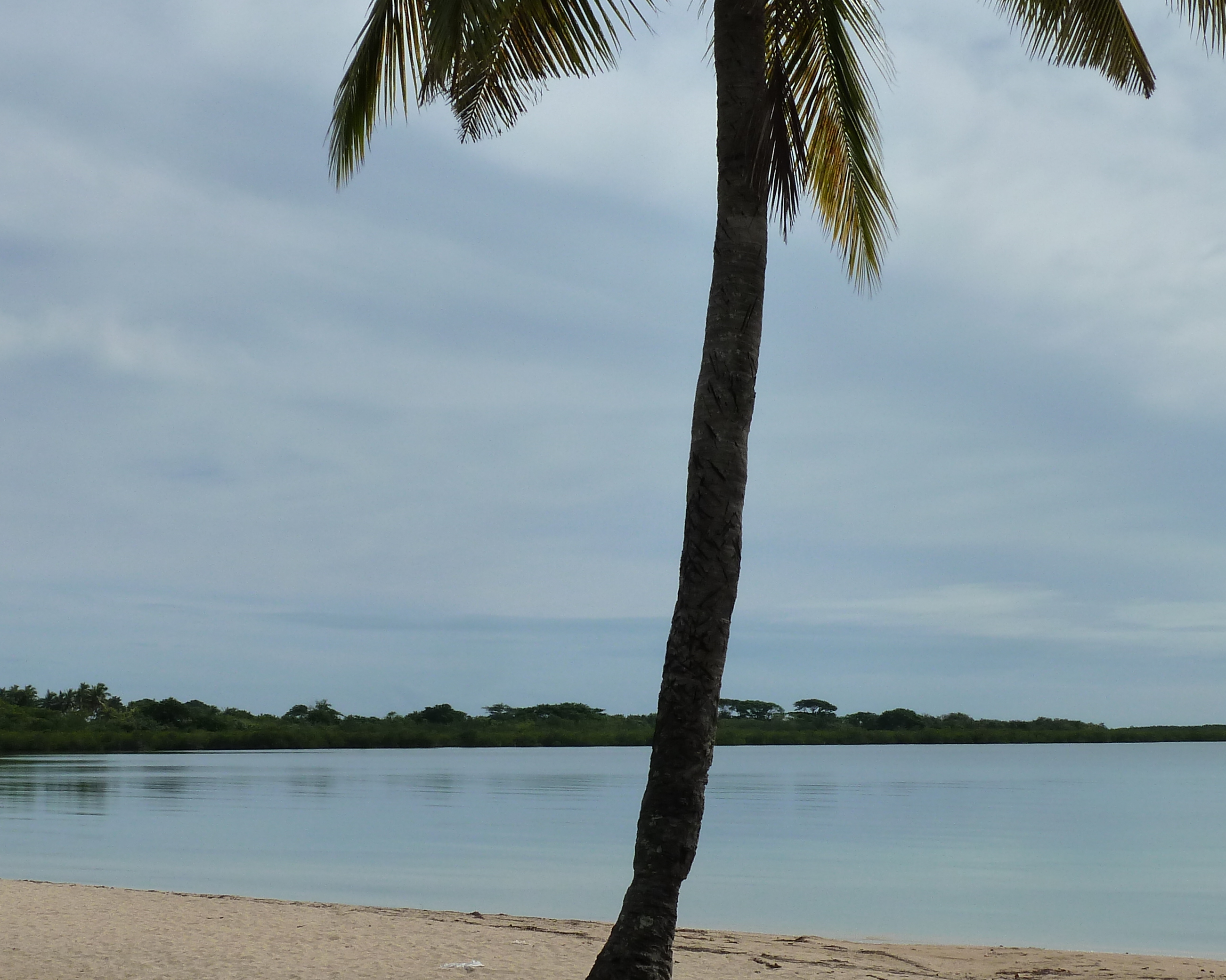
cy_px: 633
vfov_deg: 24.1
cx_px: 626
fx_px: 2286
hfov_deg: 30.0
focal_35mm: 63
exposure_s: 1/800
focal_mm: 6.9
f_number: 5.6
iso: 125
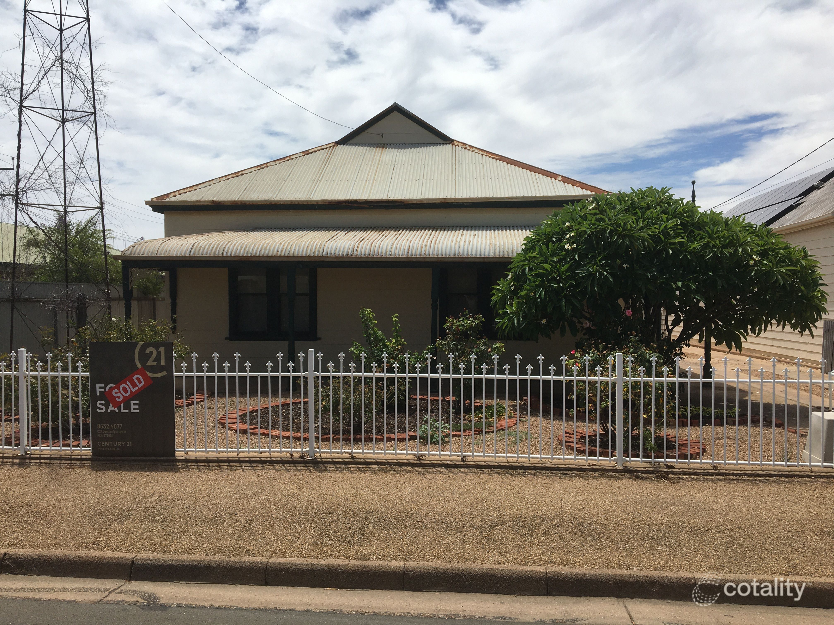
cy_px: 312
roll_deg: +1.2
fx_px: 699
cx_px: 417
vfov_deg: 48.2
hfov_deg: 61.7
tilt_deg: +0.1
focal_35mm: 29
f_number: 2.2
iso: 25
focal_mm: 4.15
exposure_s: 1/2849
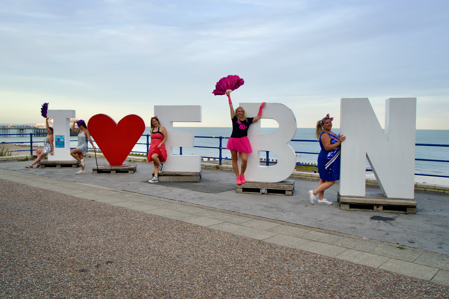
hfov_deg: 63.7
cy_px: 150
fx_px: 362
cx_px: 224
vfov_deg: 45.0
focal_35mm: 29
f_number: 4.5
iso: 160
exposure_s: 1/250
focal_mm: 29
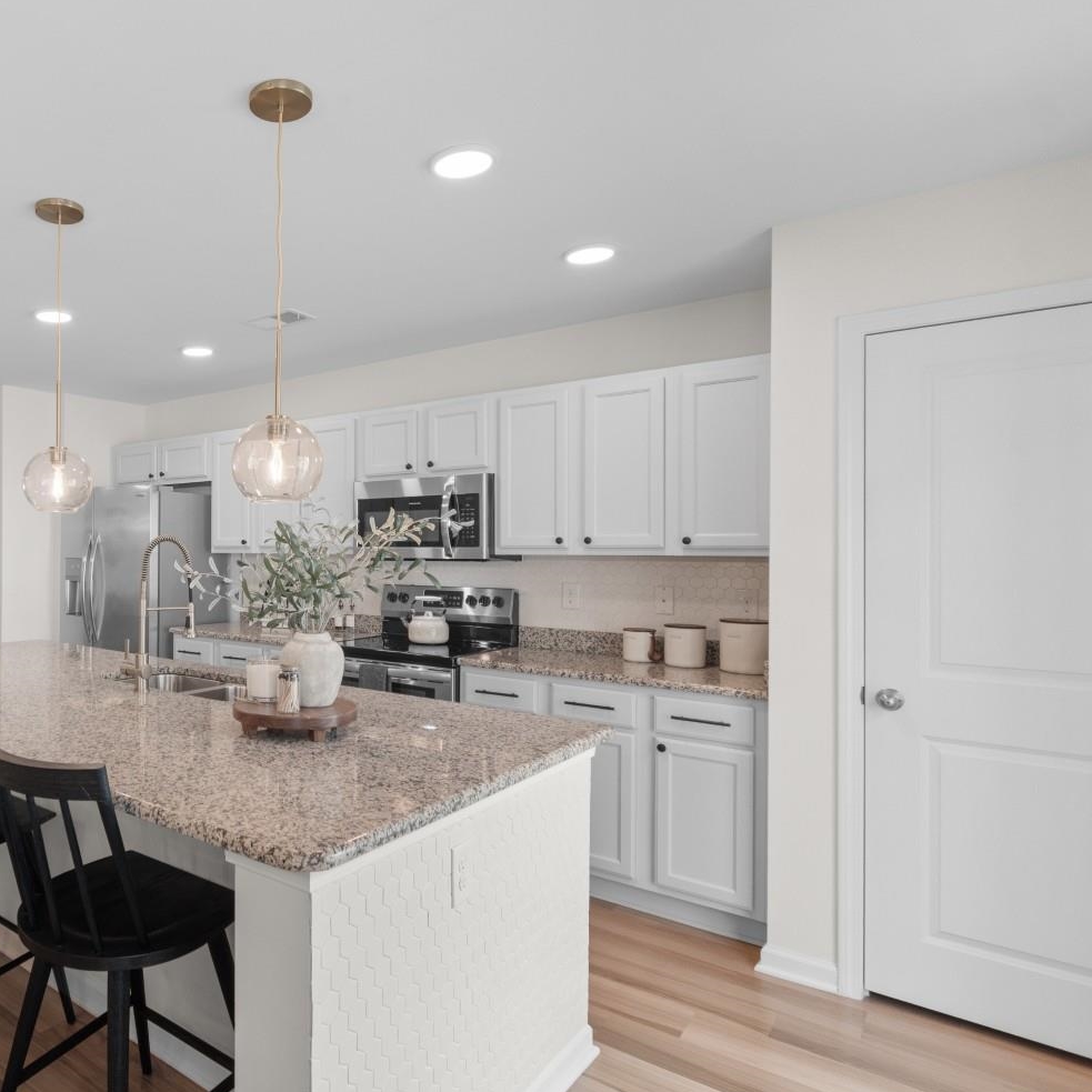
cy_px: 531
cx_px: 241
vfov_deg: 72.1
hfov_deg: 66.5
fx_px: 749
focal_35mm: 21
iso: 100
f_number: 4.5
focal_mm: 10
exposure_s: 1/2
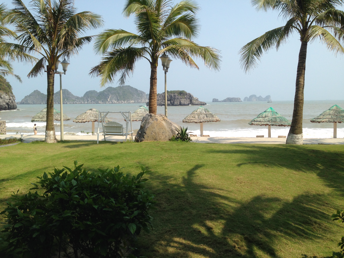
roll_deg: +1.1
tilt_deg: -7.0
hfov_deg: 55.4
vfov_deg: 42.9
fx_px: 328
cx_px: 172
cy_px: 129
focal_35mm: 33
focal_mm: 4.12
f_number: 2.4
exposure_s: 1/1427
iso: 50
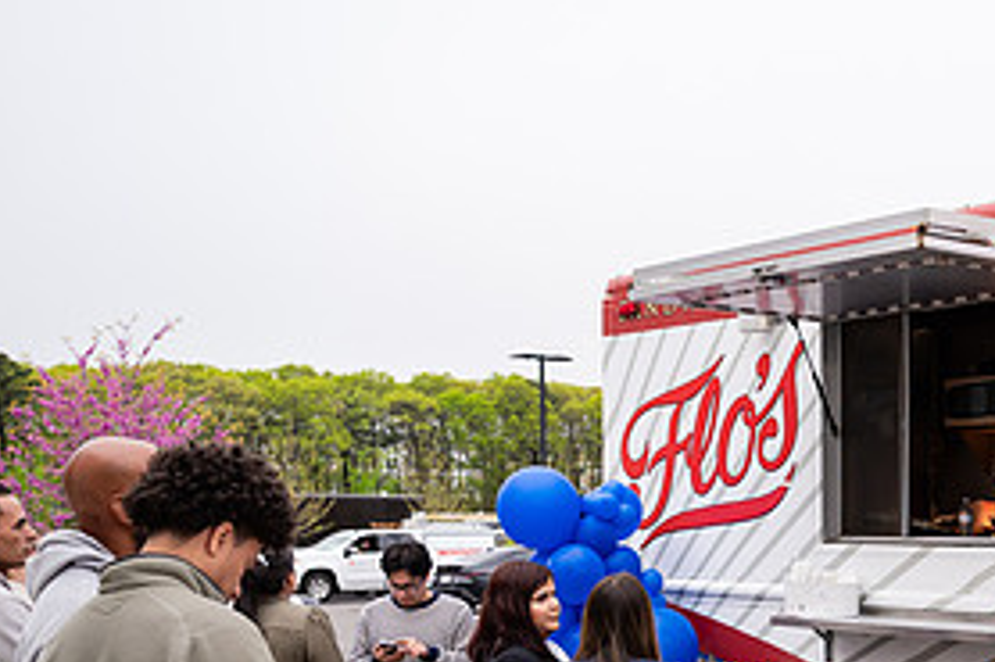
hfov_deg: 34.0
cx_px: 866
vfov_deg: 23.6
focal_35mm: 56
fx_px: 1547
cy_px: 584
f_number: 3.2
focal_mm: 25.5
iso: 200
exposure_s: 1/400
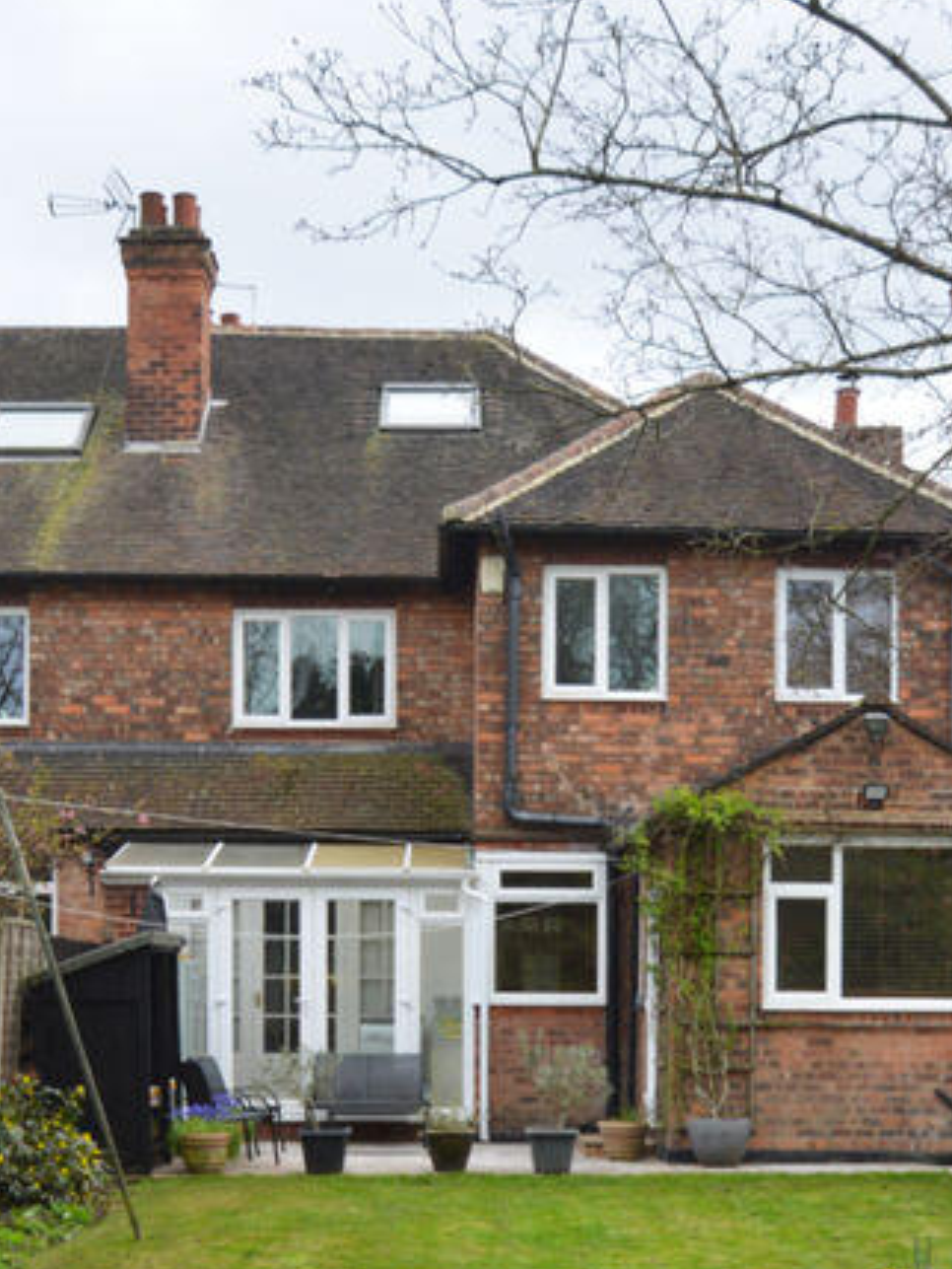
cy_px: 969
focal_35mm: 55
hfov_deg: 26.6
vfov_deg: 34.1
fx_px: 2016
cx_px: 509
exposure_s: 1/125
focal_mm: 16
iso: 100
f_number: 5.6
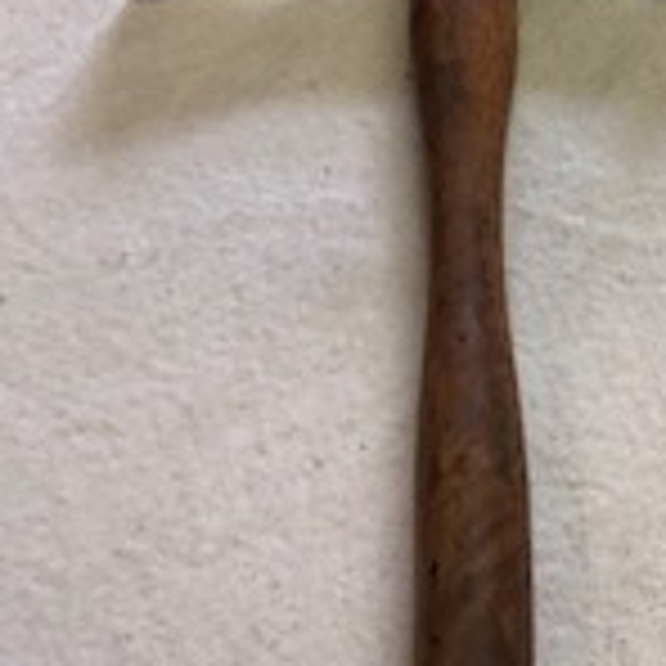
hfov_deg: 13.8
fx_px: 2329
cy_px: 594
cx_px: 1346
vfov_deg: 16.1
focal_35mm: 107
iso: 40
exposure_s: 1/33
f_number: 1.8
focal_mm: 3.99
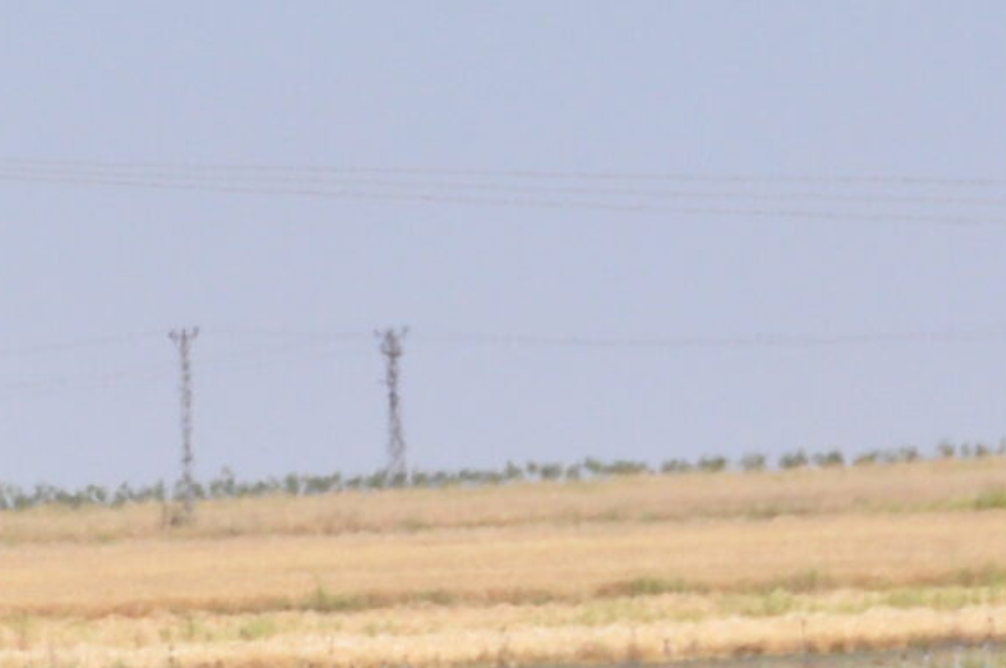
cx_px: -216
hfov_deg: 1.8
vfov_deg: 1.2
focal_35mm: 1123
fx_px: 31346
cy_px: 973
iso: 640
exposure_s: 1/1600
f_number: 10
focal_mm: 170
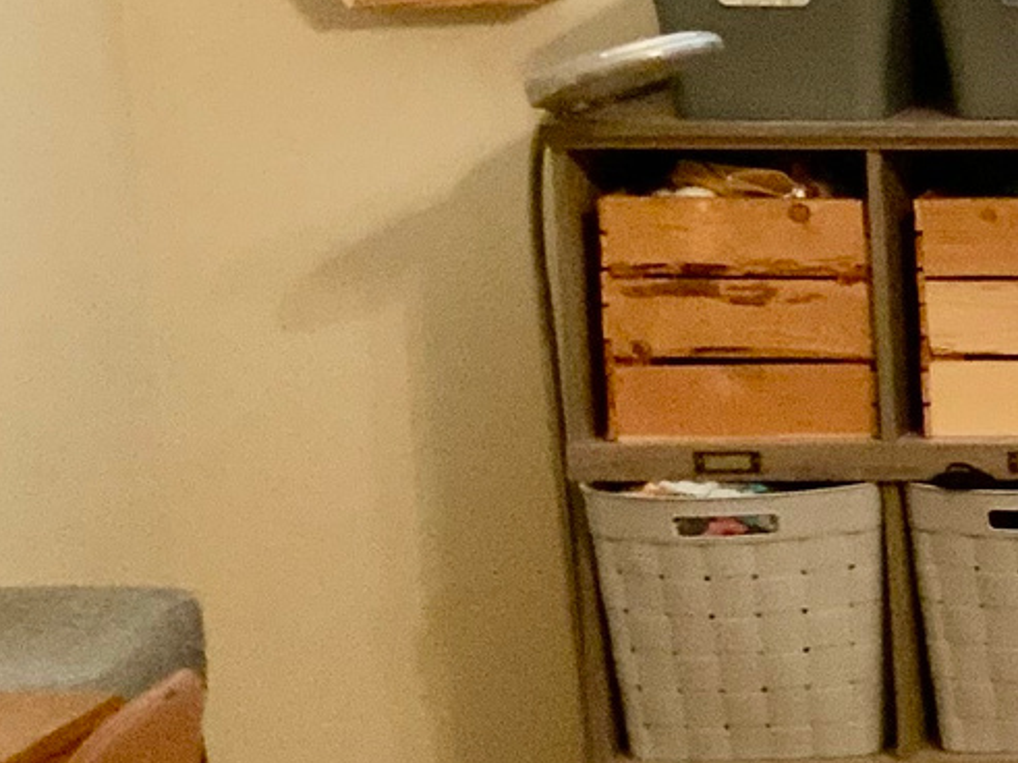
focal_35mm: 121
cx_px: 1905
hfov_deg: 14.2
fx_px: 3558
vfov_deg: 12.2
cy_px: 402
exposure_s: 1/60
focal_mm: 3
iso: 200
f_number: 1.8
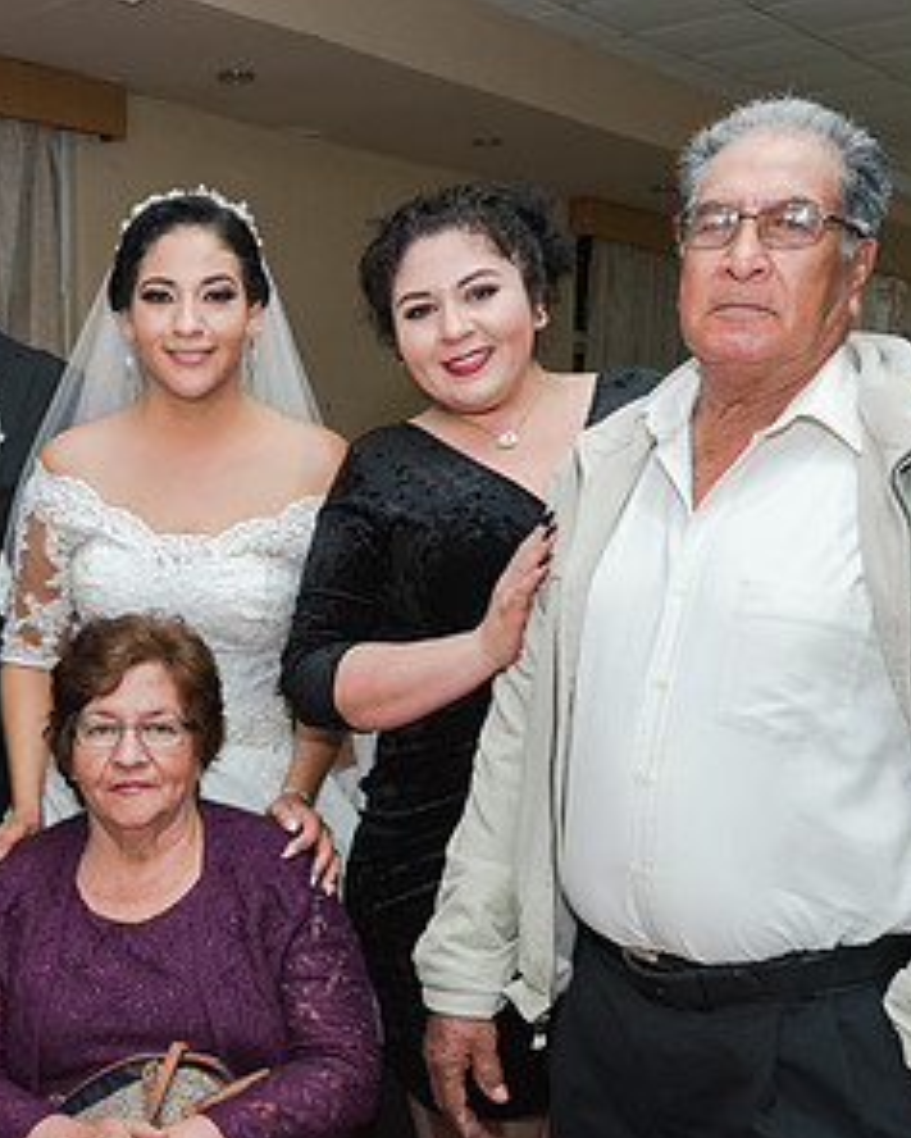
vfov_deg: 40.3
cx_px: 173
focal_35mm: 46
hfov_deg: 31.8
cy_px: 617
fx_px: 1550
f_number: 4
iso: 1600
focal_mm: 25
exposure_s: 1/100
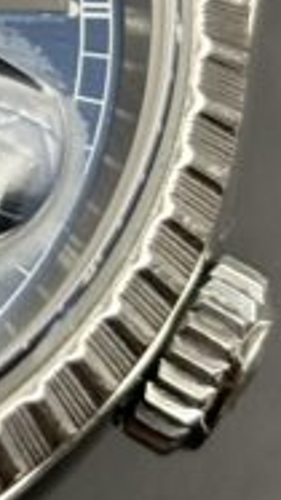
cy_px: -126
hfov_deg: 3.8
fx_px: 4112
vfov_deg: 6.9
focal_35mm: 310
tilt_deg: -76.0
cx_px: -442
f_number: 1.6
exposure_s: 1/50
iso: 64
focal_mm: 5.96
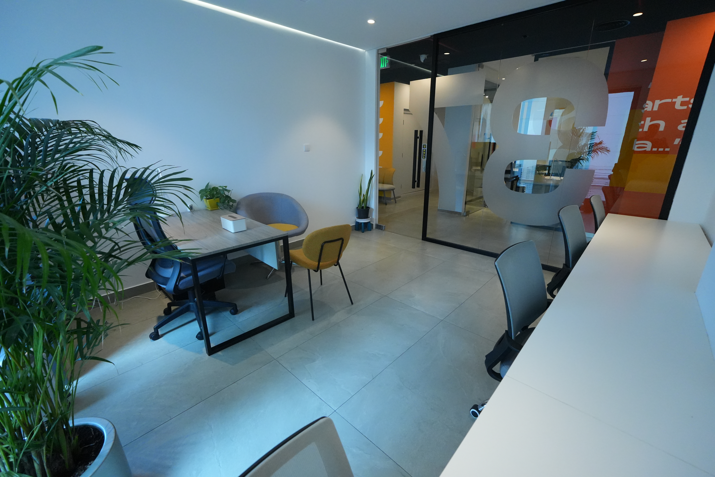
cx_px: 358
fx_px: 298
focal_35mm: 15
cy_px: 238
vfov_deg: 77.3
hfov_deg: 100.4
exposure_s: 1/400
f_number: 4
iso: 3200
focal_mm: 10
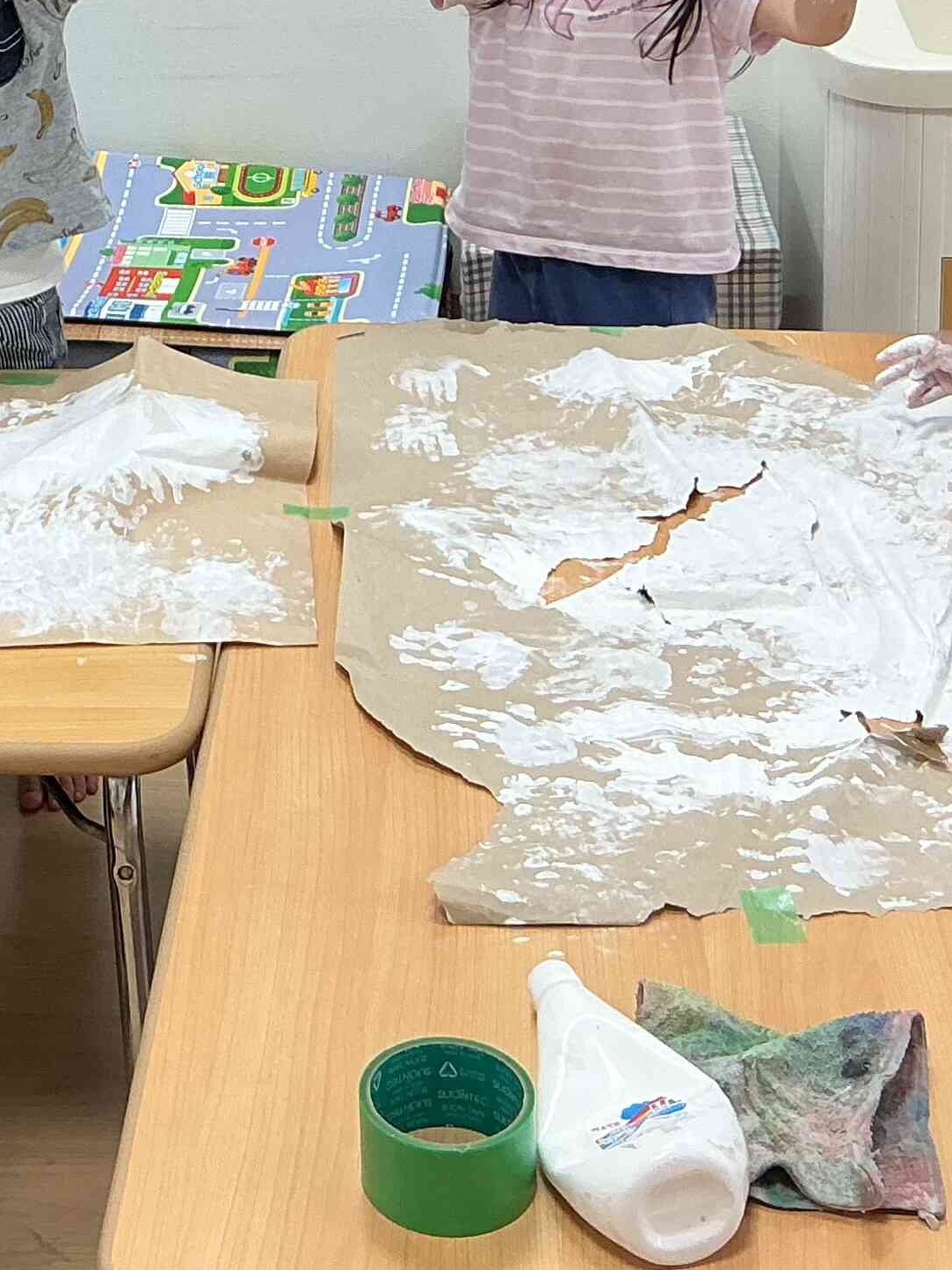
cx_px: 112
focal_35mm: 81
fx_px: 2970
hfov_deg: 18.0
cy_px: -59
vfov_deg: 23.0
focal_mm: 3
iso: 32
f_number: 1.8
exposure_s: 1/120
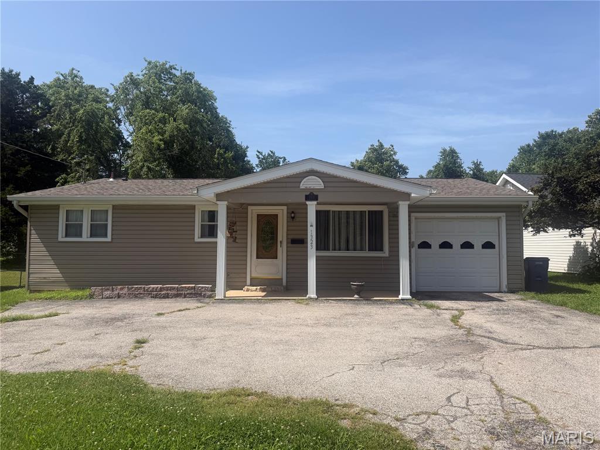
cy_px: 225
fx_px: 416
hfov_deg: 71.6
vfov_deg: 56.8
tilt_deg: +4.7
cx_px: 300
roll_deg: +0.3
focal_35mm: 24
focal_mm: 6.76
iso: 80
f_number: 1.78
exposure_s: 1/4405
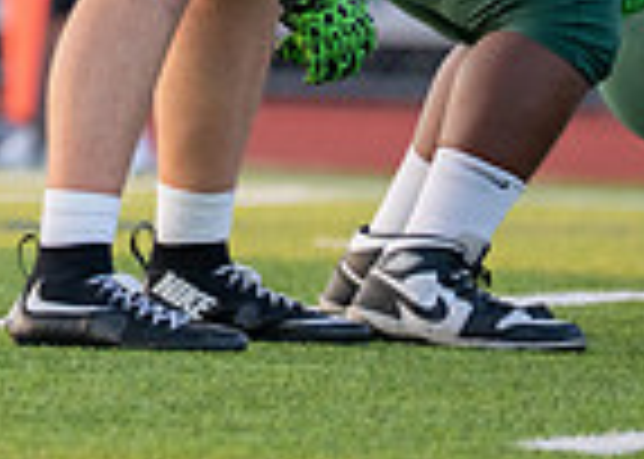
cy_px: -519
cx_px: -776
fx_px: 18519
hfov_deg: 2.0
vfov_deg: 1.4
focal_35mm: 1013
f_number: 2.8
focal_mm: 200
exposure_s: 1/1250
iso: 500
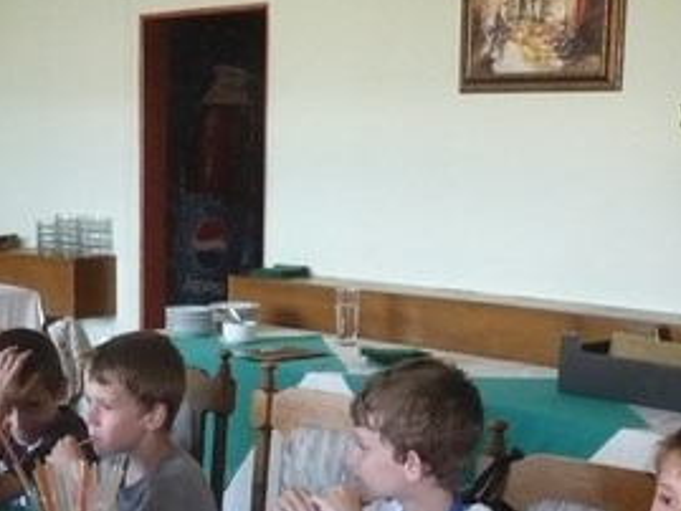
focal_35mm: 78
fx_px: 1535
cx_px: 149
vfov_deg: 18.3
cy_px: 554
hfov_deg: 24.7
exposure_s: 1/30
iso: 320
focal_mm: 5.8
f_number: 2.8
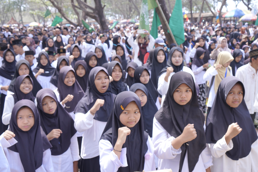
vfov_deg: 36.9
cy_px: 86
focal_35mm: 36
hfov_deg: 53.1
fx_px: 258
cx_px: 129
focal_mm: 36
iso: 640
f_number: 6.3
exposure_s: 1/400
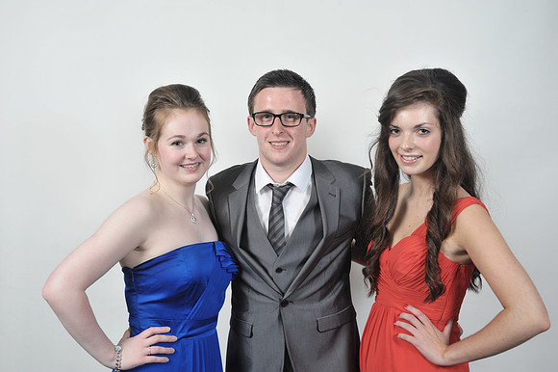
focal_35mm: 58
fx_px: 898
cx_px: 279
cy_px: 186
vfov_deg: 23.4
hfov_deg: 34.5
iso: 1000
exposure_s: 1/160
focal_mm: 58
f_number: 7.1
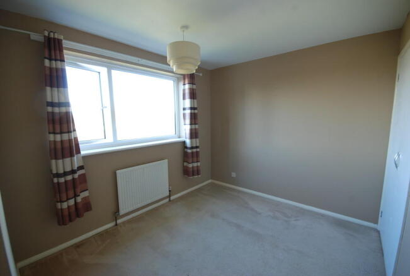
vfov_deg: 77.6
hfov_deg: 100.3
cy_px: 138
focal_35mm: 15
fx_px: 171
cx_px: 205
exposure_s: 1/8
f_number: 6.3
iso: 200
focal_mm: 10
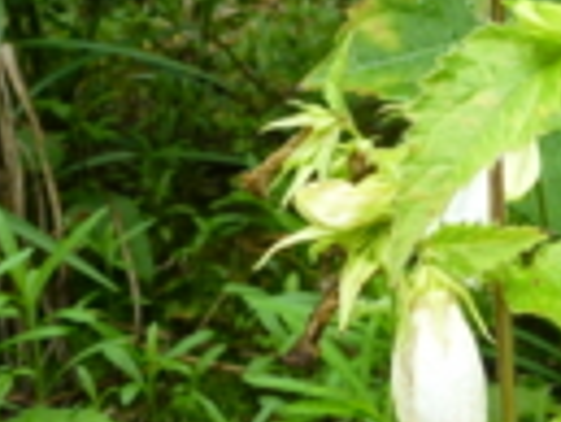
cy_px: 270
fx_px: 2190
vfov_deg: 11.0
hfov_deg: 14.3
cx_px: 574
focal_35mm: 135
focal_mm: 5
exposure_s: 1/80
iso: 100
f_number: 3.5
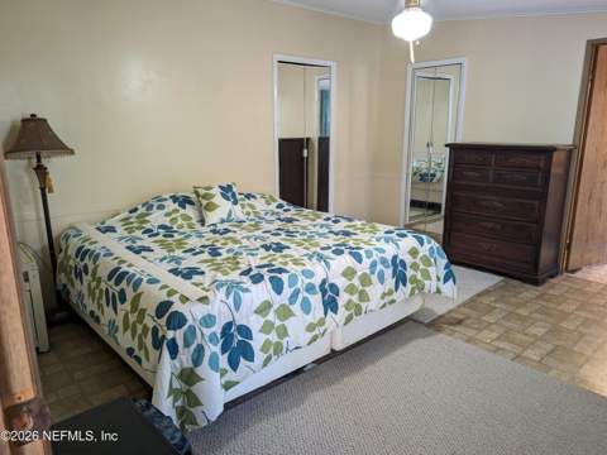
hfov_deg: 71.6
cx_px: 304
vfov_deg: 56.8
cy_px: 228
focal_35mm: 24
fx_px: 421
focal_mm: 6.9
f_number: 1.68
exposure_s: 1/68.2
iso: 221
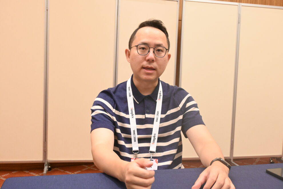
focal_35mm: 38
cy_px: 94
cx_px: 142
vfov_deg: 35.5
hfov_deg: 51.3
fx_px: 295
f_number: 5.6
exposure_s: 1/125
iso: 5000
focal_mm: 25
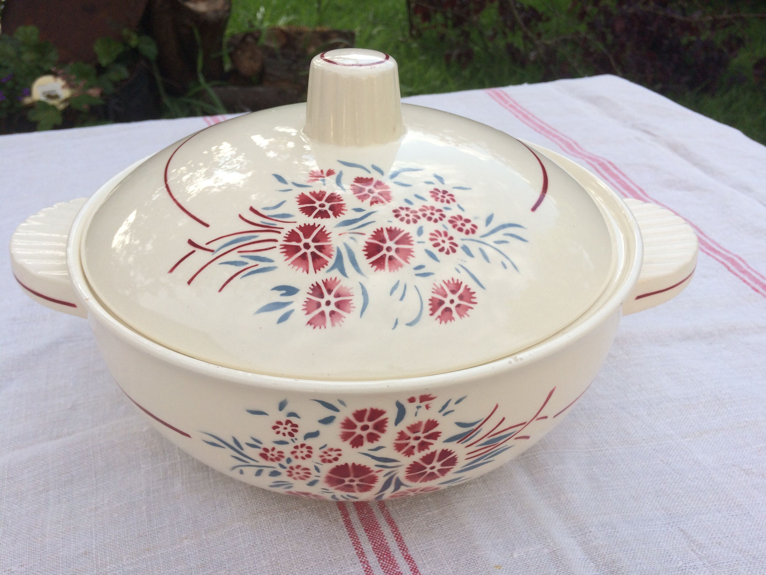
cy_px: 288
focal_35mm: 29
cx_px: 383
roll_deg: -2.1
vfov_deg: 48.2
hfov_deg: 61.7
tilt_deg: -33.9
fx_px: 642
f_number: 2.2
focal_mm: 4.15
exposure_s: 1/612
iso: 32
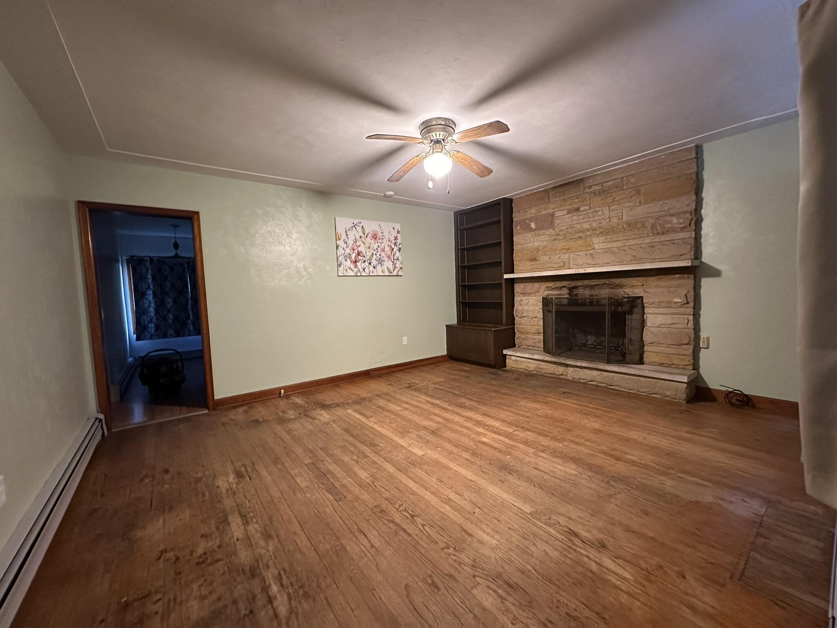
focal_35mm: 14
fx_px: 339
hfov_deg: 102.1
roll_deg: +2.6
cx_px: 418
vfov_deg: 85.7
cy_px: 314
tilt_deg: -3.8
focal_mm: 2.22
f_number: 2.2
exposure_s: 1/60
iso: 1000
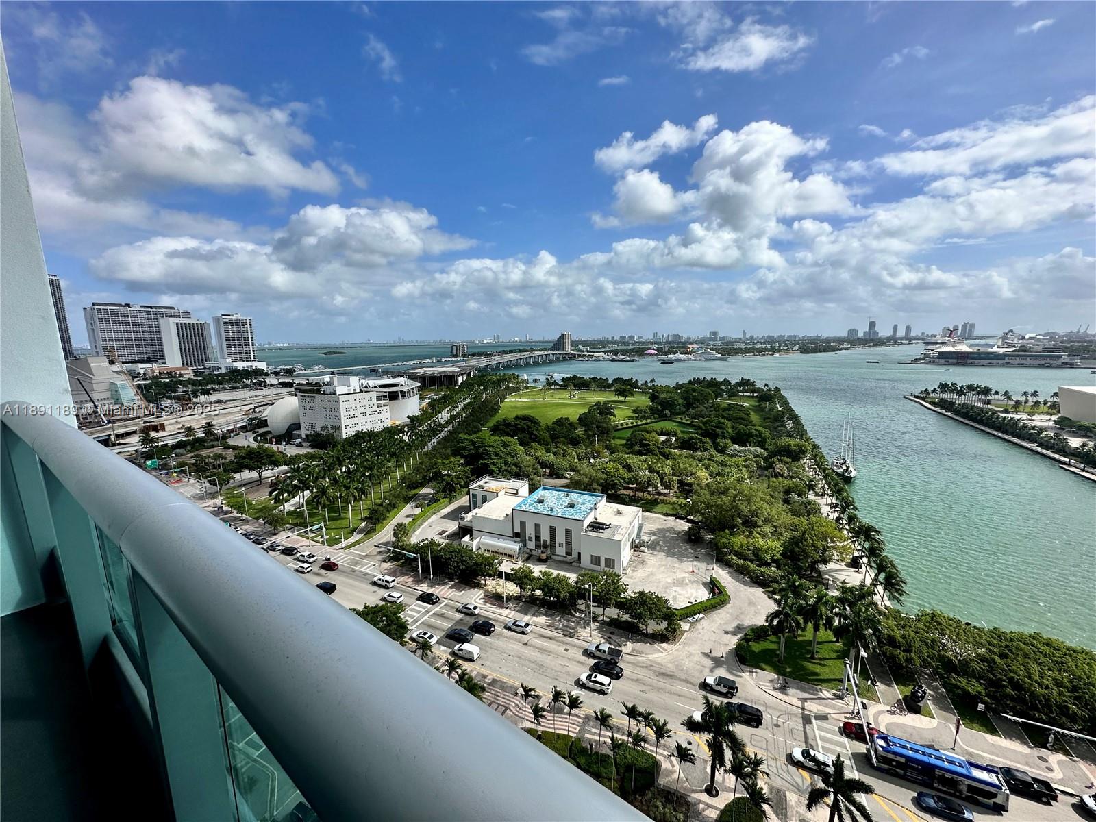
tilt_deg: -8.5
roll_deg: +1.3
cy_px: 411
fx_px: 443
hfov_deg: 102.1
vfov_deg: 85.7
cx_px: 548
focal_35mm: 14
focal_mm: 2.22
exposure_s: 1/2882
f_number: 2.2
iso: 50
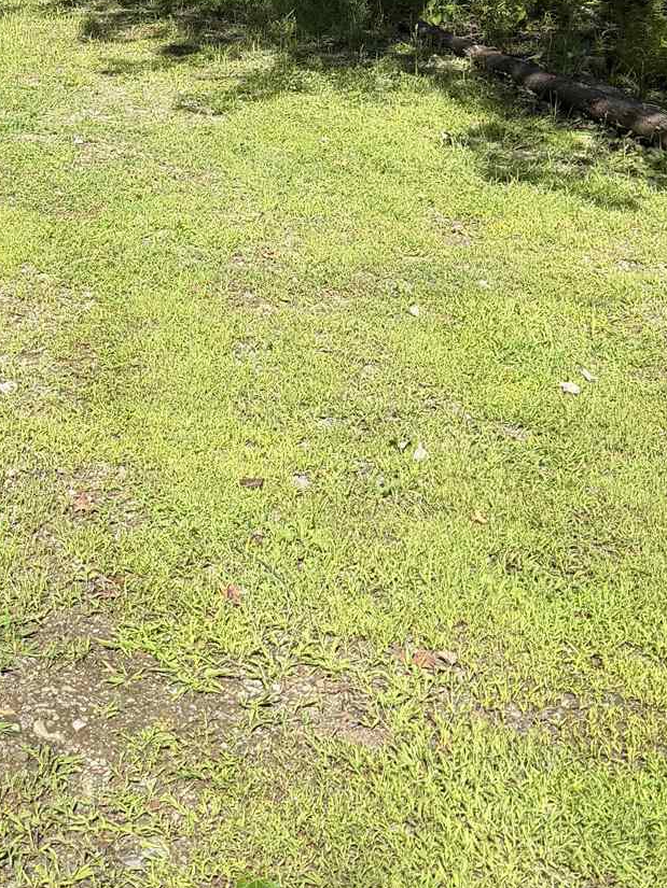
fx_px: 1721
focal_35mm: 67
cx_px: 22
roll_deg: -0.2
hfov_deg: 21.3
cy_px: 125
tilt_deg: -7.3
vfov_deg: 28.1
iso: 80
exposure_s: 1/2110
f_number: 1.78
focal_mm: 6.76
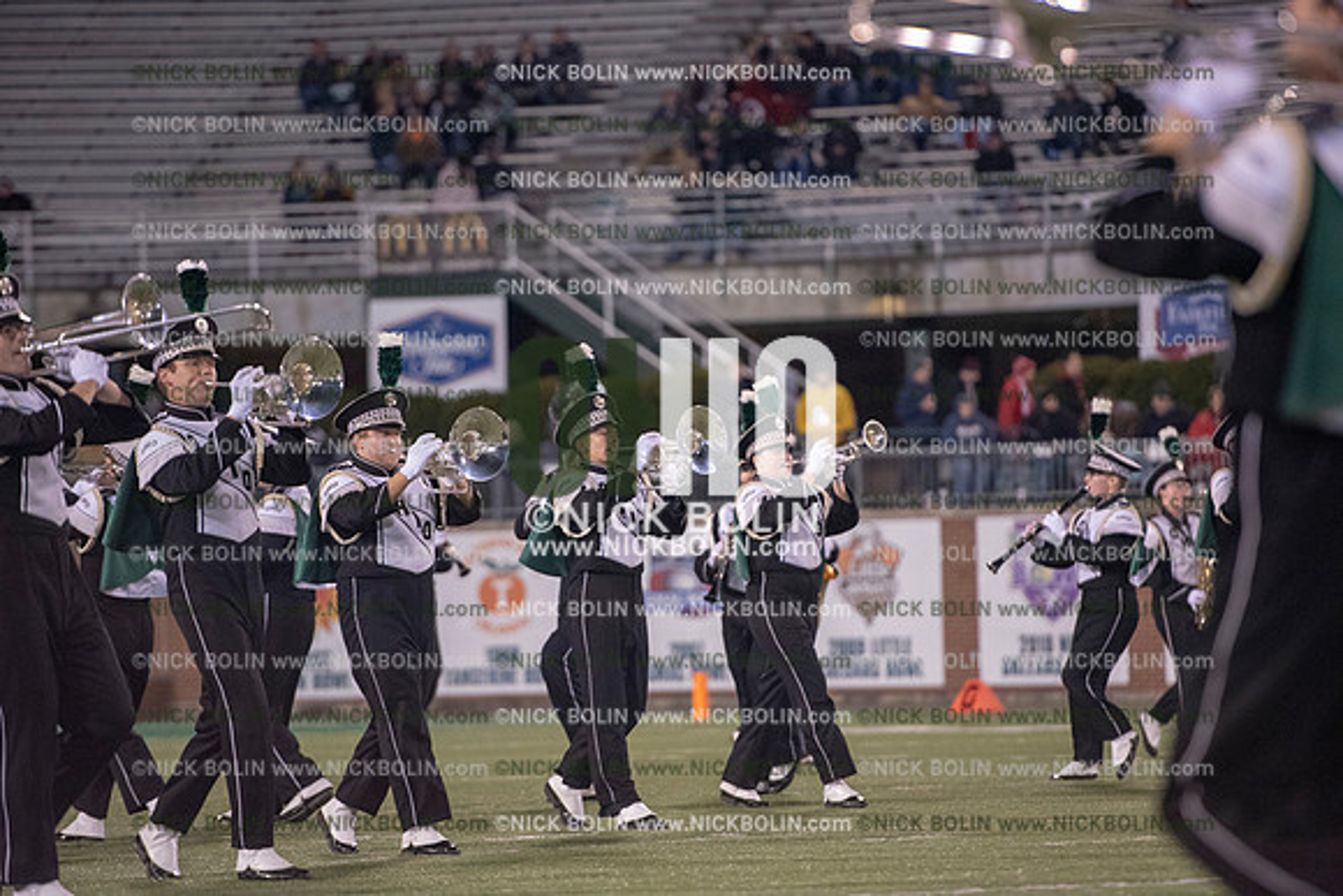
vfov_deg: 6.9
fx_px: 7463
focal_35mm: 200
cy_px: 448
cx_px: 672
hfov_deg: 10.3
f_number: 3.2
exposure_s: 1/1250
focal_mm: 200
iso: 5000
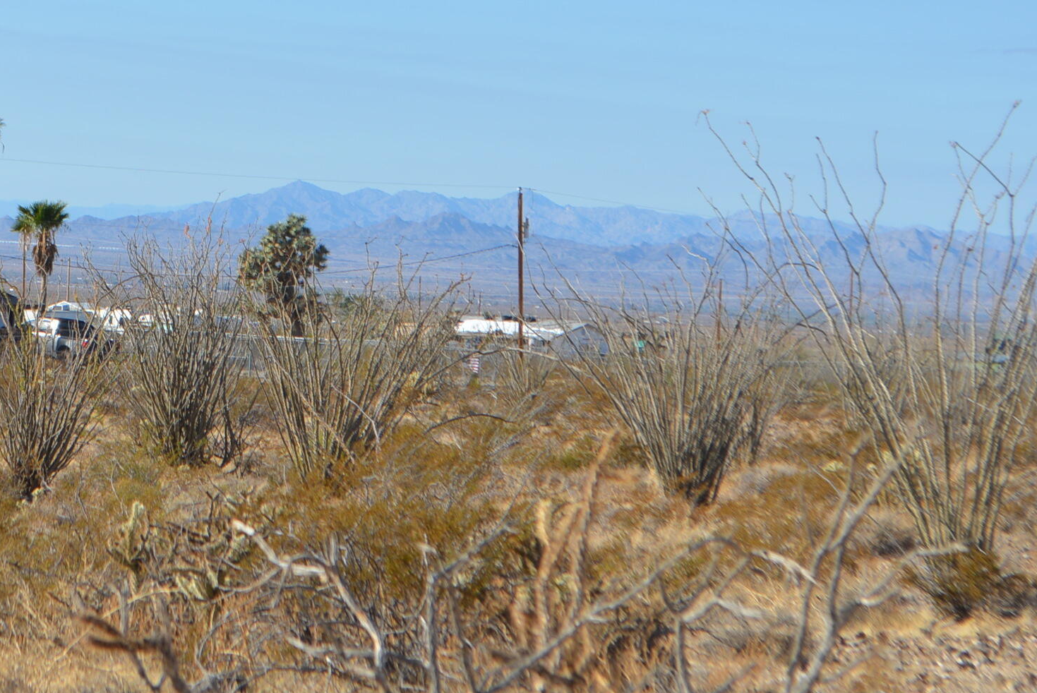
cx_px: 139
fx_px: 4844
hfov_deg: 12.1
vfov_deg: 8.2
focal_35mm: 168
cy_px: 243
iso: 100
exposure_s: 1/250
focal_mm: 55
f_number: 8
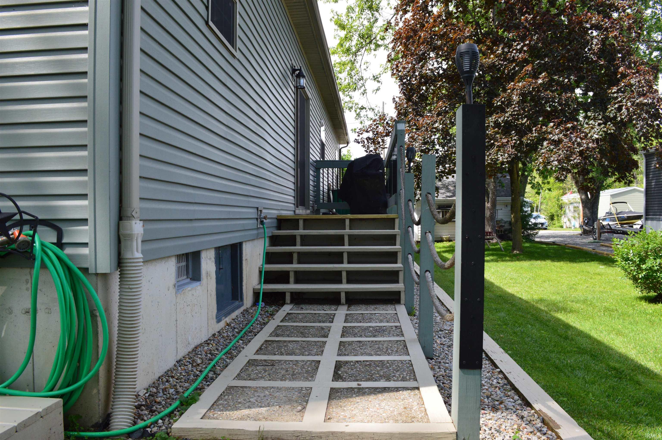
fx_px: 496
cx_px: 331
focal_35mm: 27
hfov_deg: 67.4
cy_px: 220
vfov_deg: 47.8
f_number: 9
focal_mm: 18
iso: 400
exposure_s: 1/160
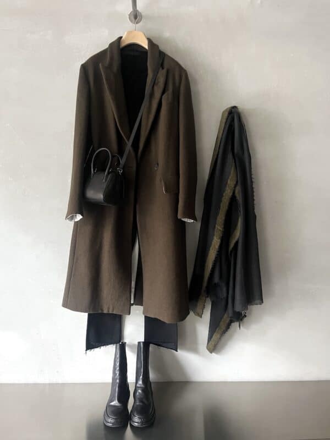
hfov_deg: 53.1
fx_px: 330
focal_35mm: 26
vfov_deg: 67.3
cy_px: 220
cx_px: 165
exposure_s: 1/40
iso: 640
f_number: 1.6
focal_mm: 5.1
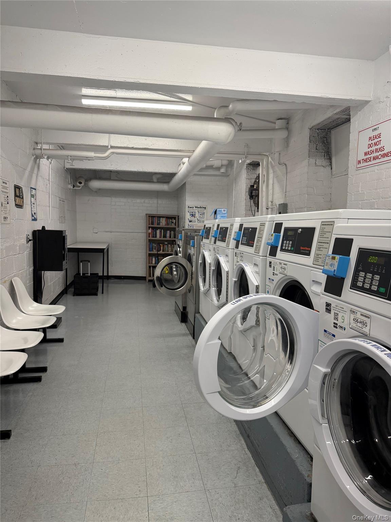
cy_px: 261
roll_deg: +0.0
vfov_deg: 71.6
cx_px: 196
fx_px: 361
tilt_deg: -4.4
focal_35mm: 24
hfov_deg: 56.8
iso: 125
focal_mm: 6.76
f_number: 1.78
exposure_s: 1/213
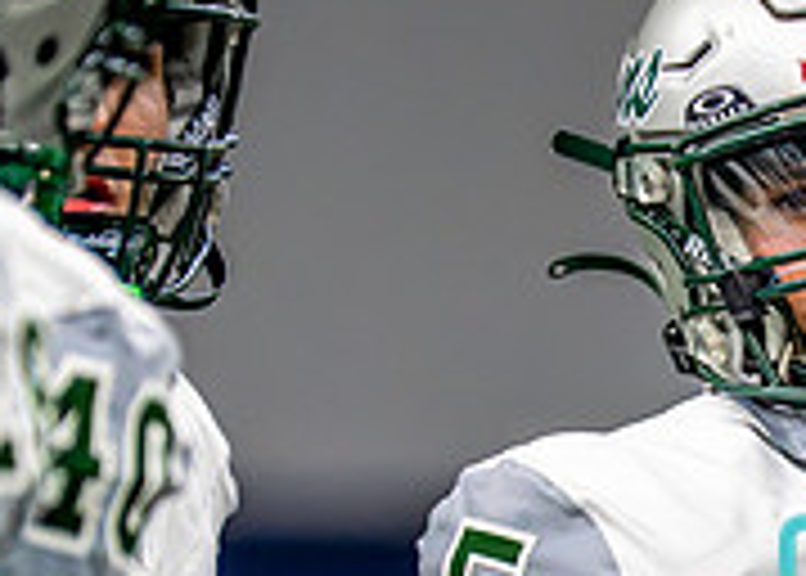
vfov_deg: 1.7
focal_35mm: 872
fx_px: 19969
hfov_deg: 2.3
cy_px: 553
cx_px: 910
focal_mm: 200
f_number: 2.8
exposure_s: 1/2000
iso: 5000
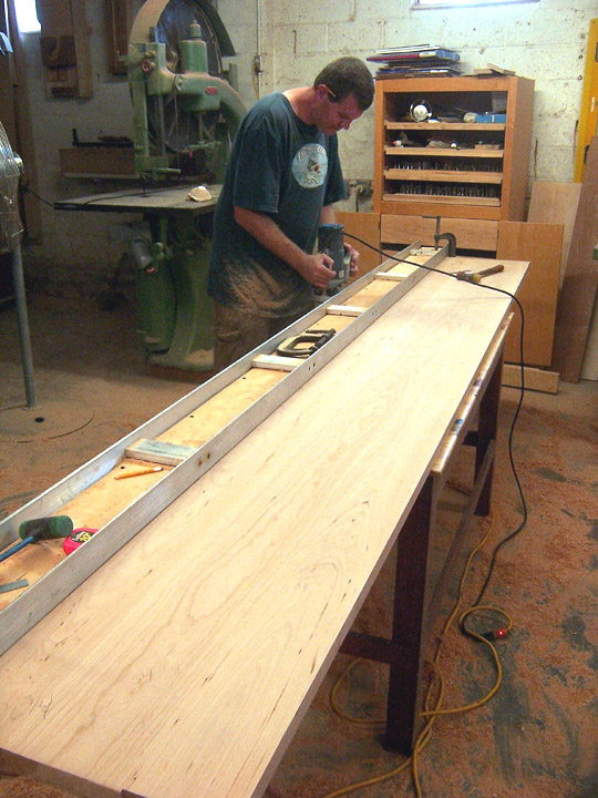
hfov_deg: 42.9
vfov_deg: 55.4
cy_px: 399
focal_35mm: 33
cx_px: 299
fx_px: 760
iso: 140
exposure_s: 1/30
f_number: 3.4
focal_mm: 5.5
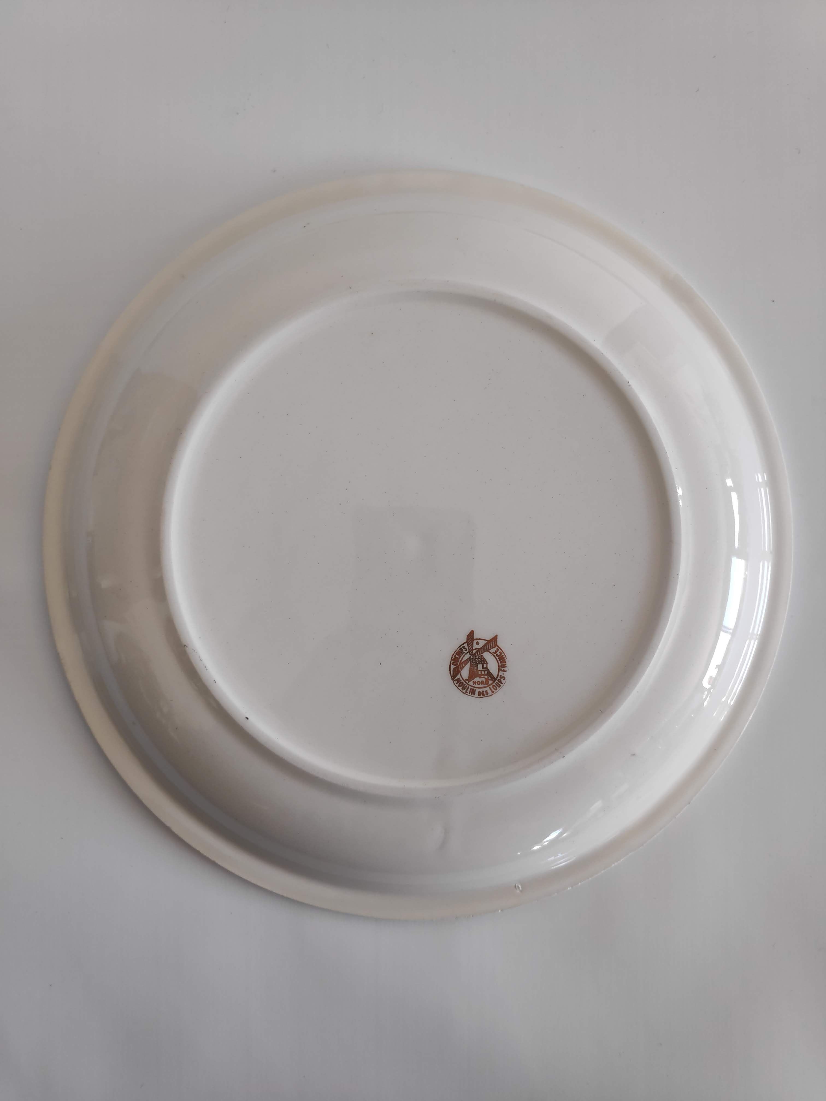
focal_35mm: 20
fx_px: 636
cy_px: 550
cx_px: 413
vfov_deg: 81.7
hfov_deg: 66.0
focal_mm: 3.94
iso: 295
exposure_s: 1/100
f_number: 1.9
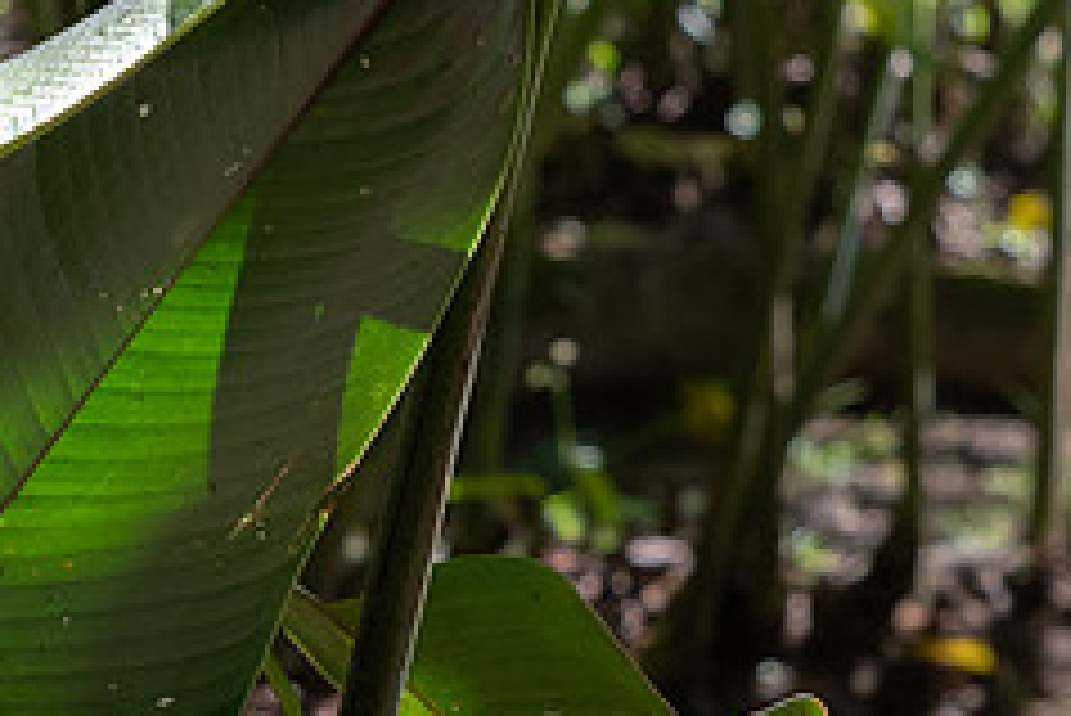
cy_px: 167
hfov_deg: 5.8
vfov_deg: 3.9
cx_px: -109
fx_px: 10537
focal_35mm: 354
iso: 250
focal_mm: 62
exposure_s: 1/200
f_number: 7.1
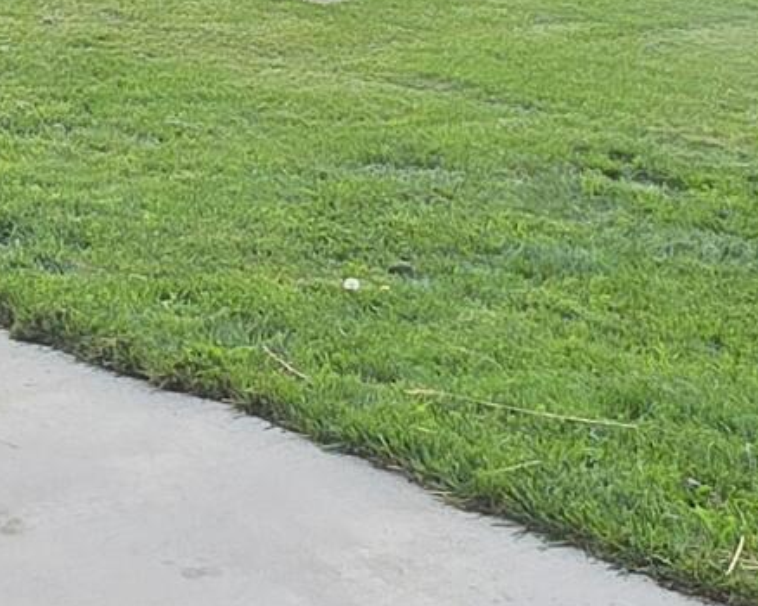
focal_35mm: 87
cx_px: -137
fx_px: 1951
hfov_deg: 20.6
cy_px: -225
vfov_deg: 16.5
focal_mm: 2.2
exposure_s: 1/120
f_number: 1.9
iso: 40
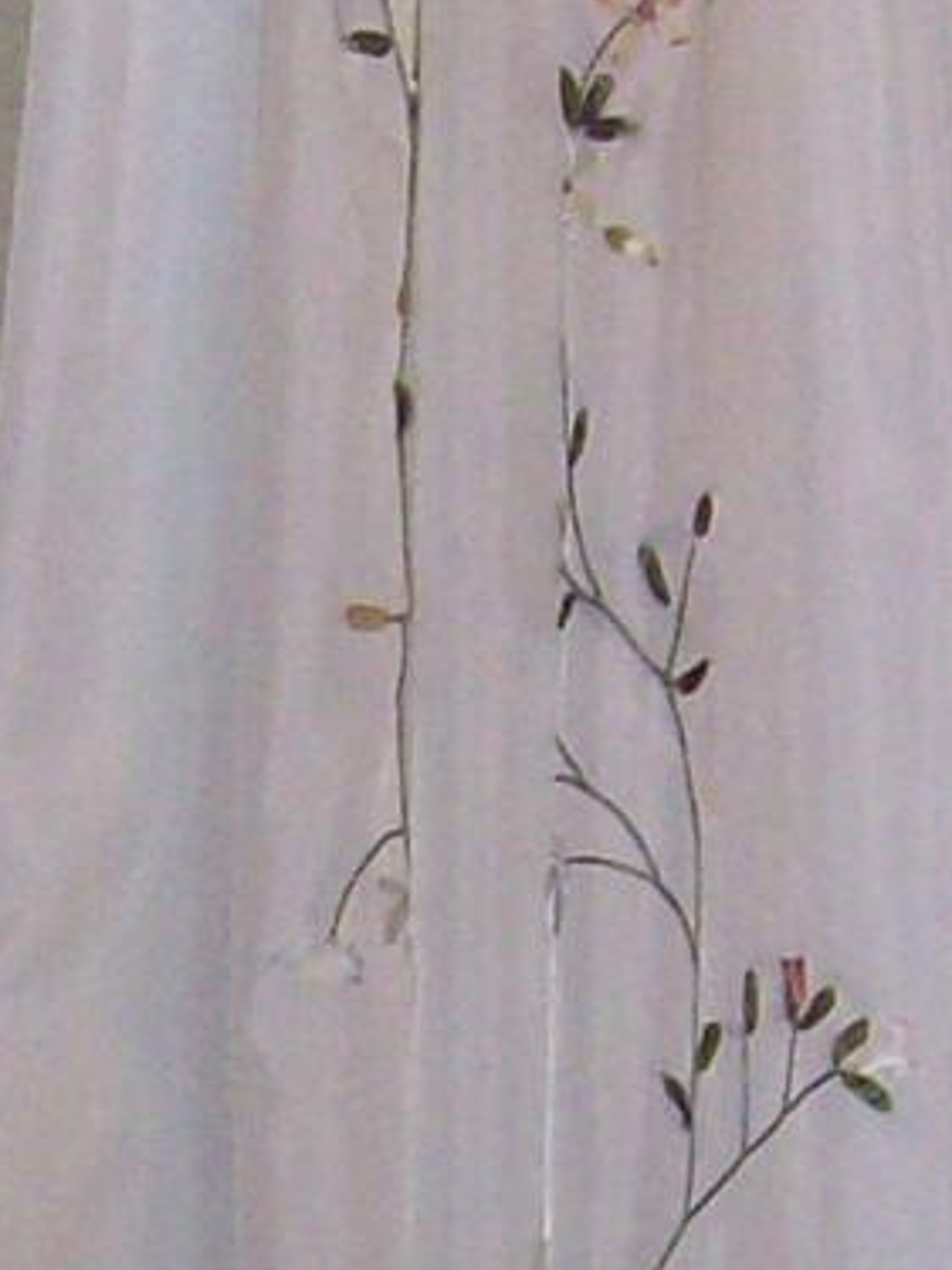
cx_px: -593
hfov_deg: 7.6
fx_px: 7044
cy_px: 1734
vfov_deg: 10.1
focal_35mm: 192
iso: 140
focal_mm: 6
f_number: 2.7
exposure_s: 1/64
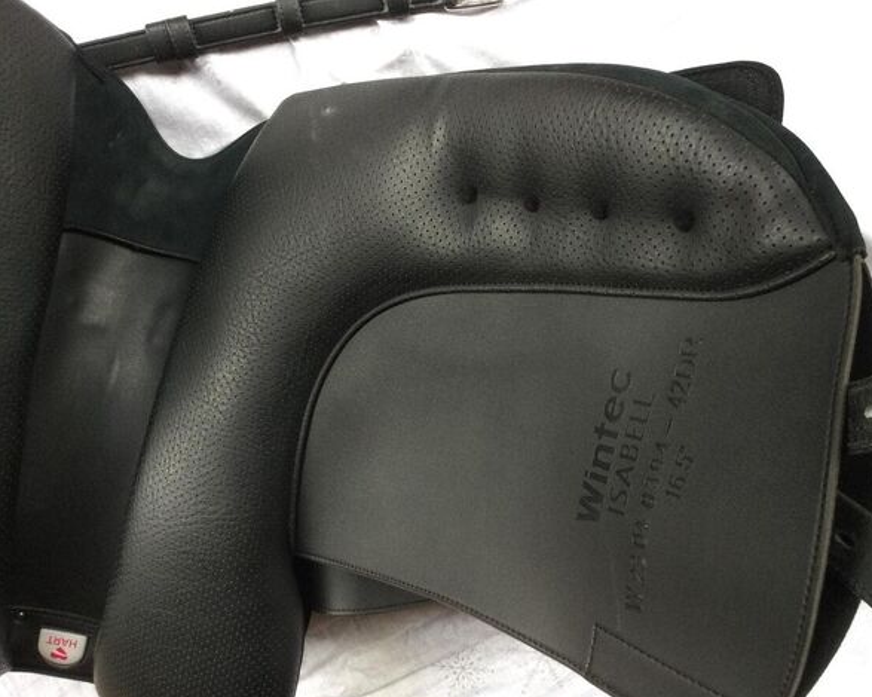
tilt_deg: -76.2
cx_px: 474
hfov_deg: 54.2
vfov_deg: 44.5
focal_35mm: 33
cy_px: 354
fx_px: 851
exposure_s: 1/33
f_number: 2.4
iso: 100
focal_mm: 3.3
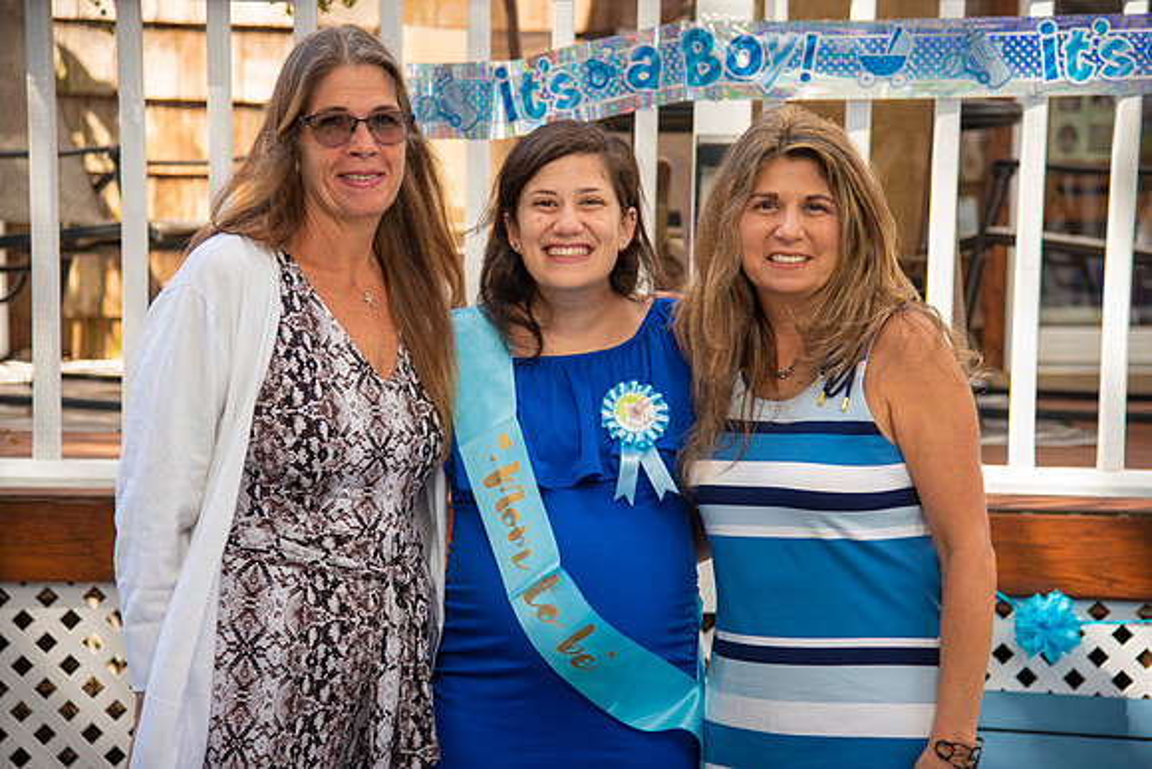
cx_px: 576
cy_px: 384
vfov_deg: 16.7
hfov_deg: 24.8
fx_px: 2624
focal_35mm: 82
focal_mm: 82
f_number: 4
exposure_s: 1/200
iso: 100
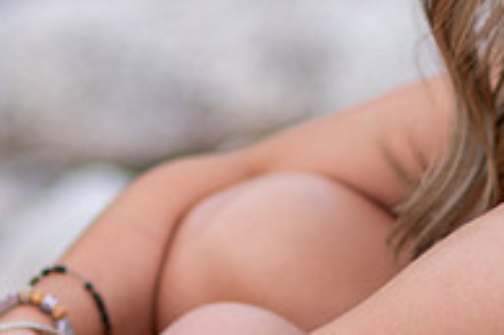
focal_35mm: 382
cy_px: 118
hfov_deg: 5.4
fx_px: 5343
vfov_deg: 3.6
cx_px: 569
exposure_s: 1/1000
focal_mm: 85
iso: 200
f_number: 1.8
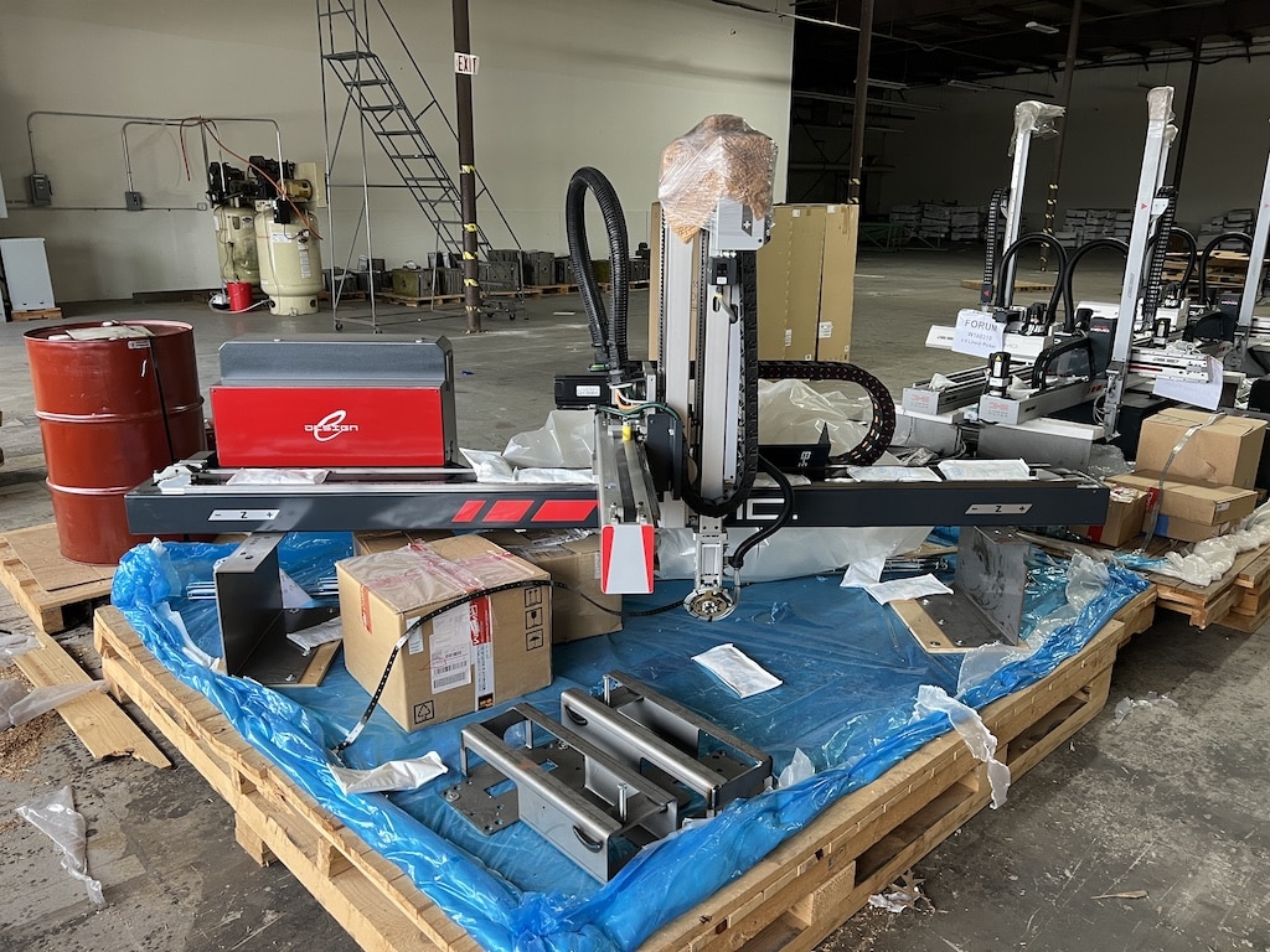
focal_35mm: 26
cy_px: 476
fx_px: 954
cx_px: 635
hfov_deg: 67.3
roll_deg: -1.3
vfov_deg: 53.1
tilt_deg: -17.2
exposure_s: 1/60
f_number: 1.5
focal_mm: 5.7
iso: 250
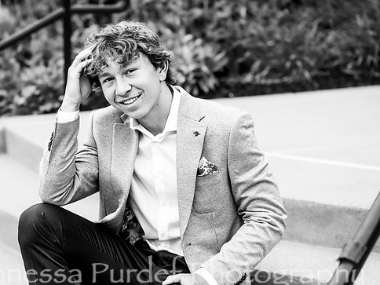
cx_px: 157
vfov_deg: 14.4
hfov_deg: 19.1
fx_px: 1131
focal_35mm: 103
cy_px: 168
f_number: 1.8
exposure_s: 1/640
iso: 200
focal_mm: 43
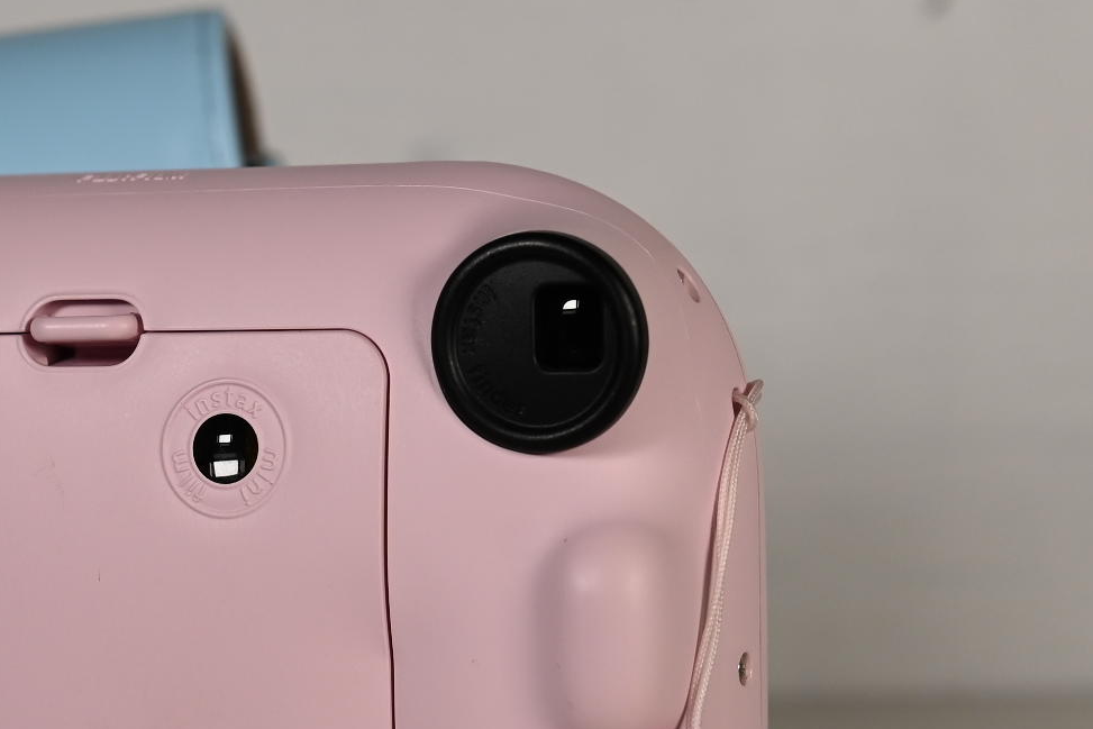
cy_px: 672
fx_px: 2763
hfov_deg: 22.0
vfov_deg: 14.9
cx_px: 163
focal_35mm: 91
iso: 400
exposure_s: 1/1000
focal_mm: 30
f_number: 5
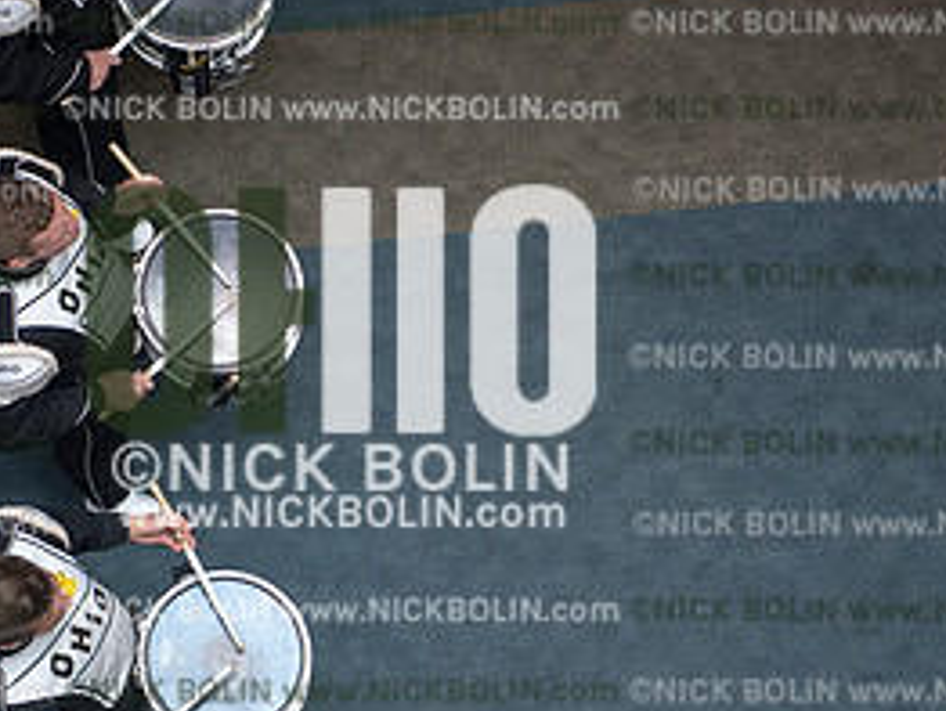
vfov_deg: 10.0
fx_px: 4076
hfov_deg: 13.2
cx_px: 339
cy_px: 359
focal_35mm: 149
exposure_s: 1/160
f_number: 2.8
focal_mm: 70
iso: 400
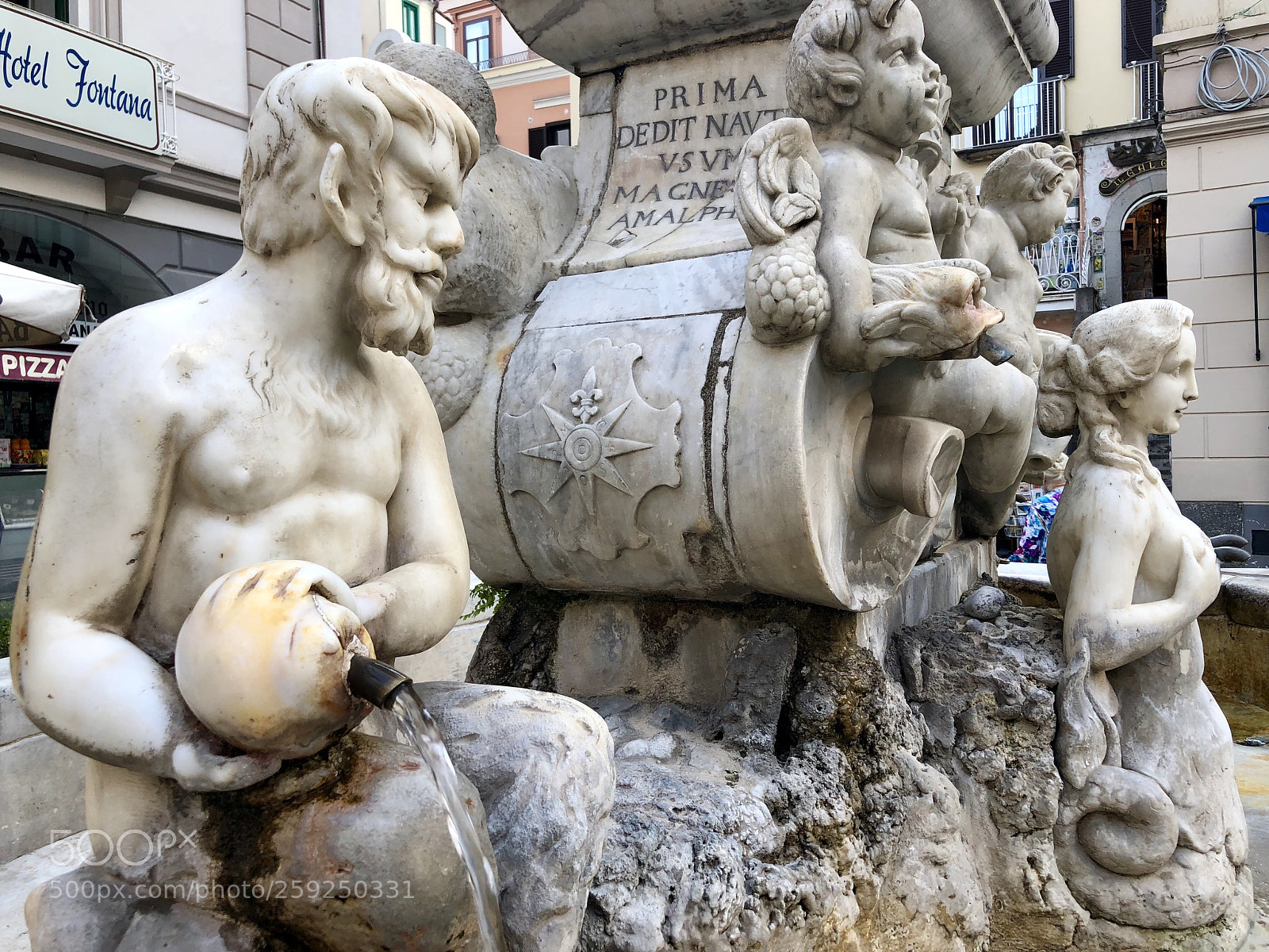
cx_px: 634
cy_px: 476
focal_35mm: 28
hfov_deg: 63.4
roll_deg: +0.9
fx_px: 1026
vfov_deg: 49.7
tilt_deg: -0.9
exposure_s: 1/120
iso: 25
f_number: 1.8
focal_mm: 3.99
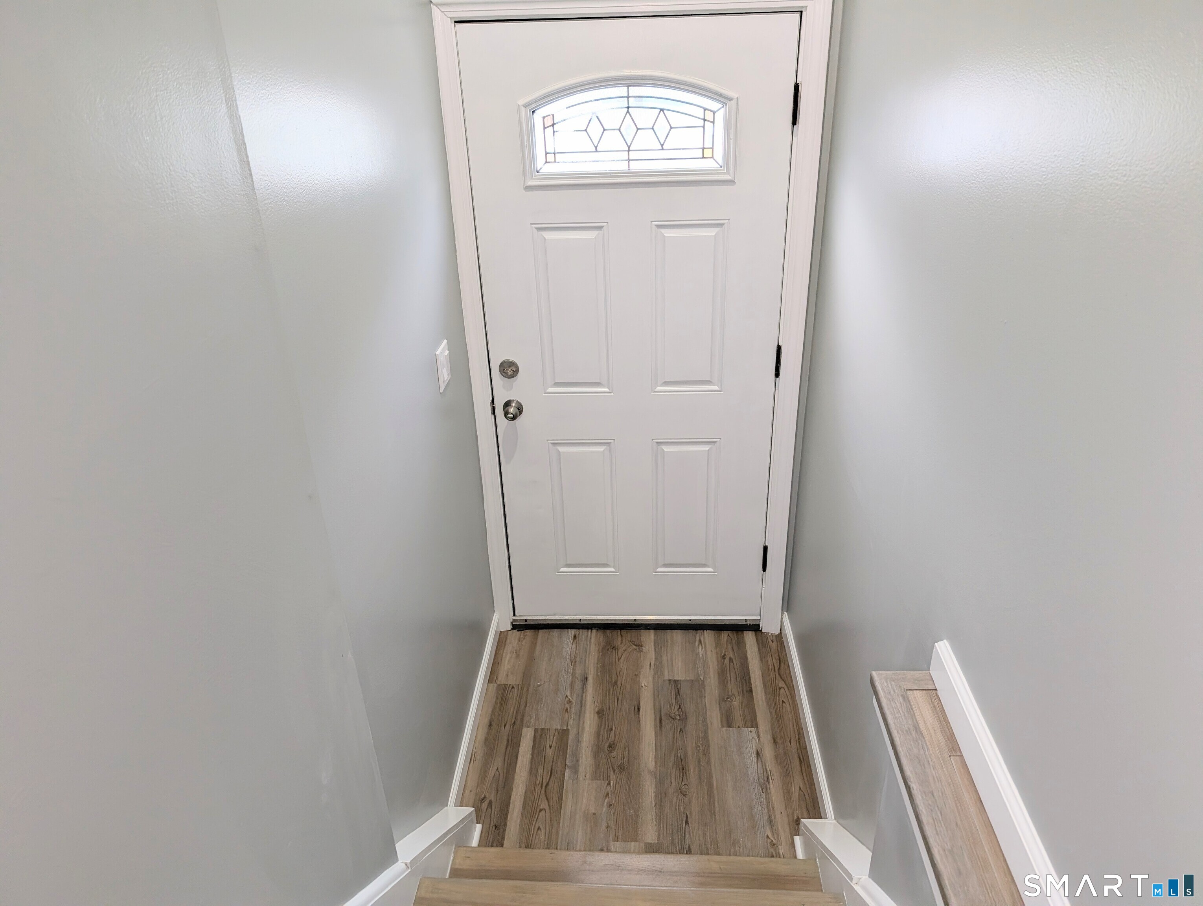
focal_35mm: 24
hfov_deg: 71.5
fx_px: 835
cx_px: 602
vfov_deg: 56.9
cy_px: 453
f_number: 1.68
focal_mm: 6.9
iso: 148
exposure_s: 1/130
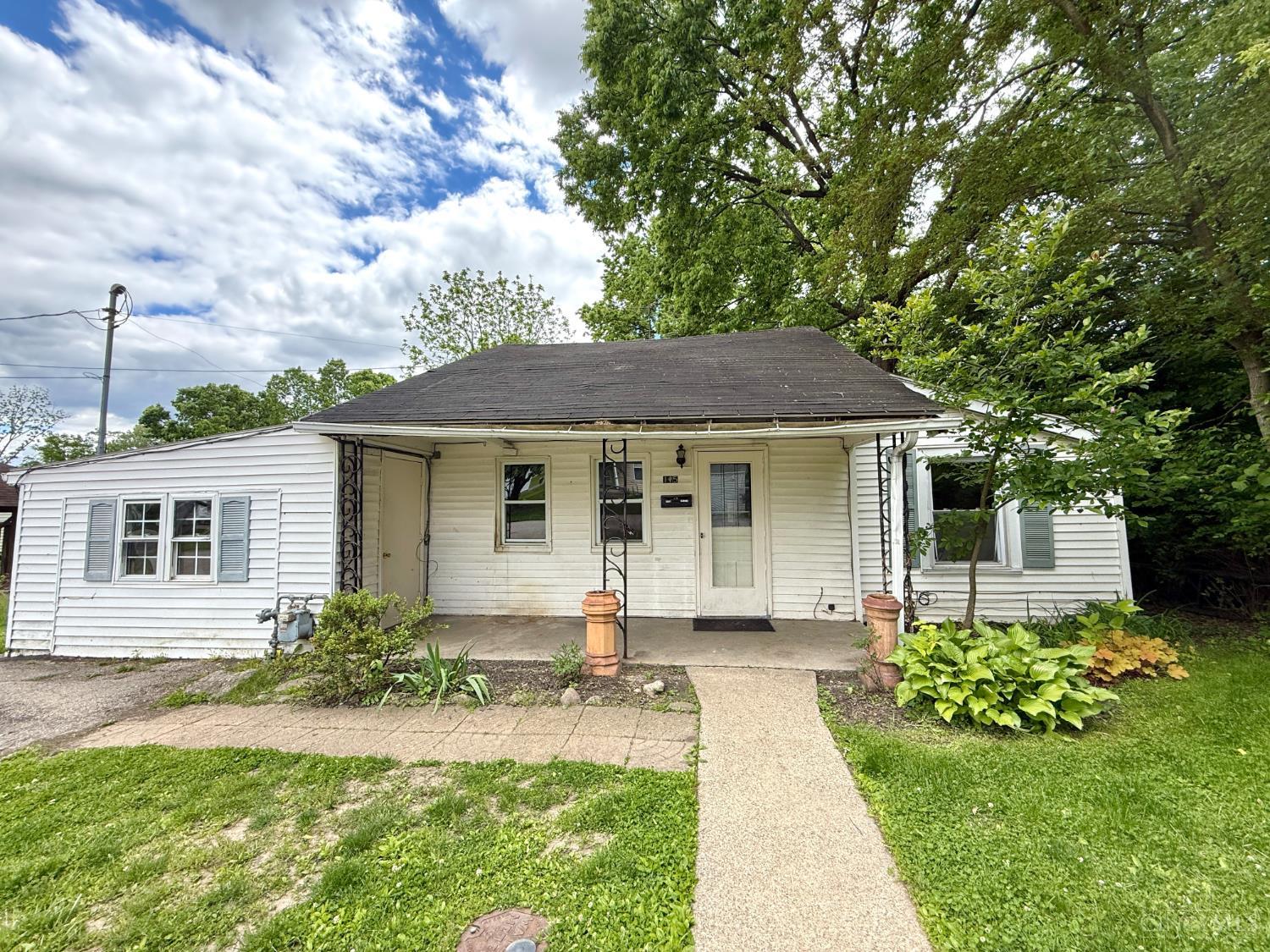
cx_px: 635
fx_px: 514
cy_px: 476
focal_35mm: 14
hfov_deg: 102.1
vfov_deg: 85.7
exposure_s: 1/559
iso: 64
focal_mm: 2.22
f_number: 2.2
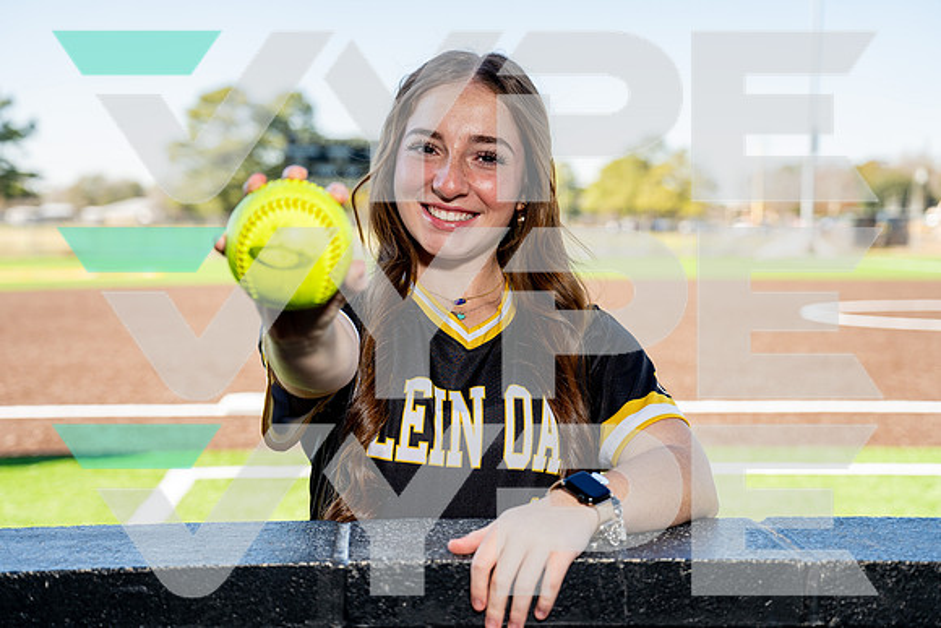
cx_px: 470
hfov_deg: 33.4
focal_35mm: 60
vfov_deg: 22.6
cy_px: 314
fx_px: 1569
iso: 100
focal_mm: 60
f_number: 4
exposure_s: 1/250
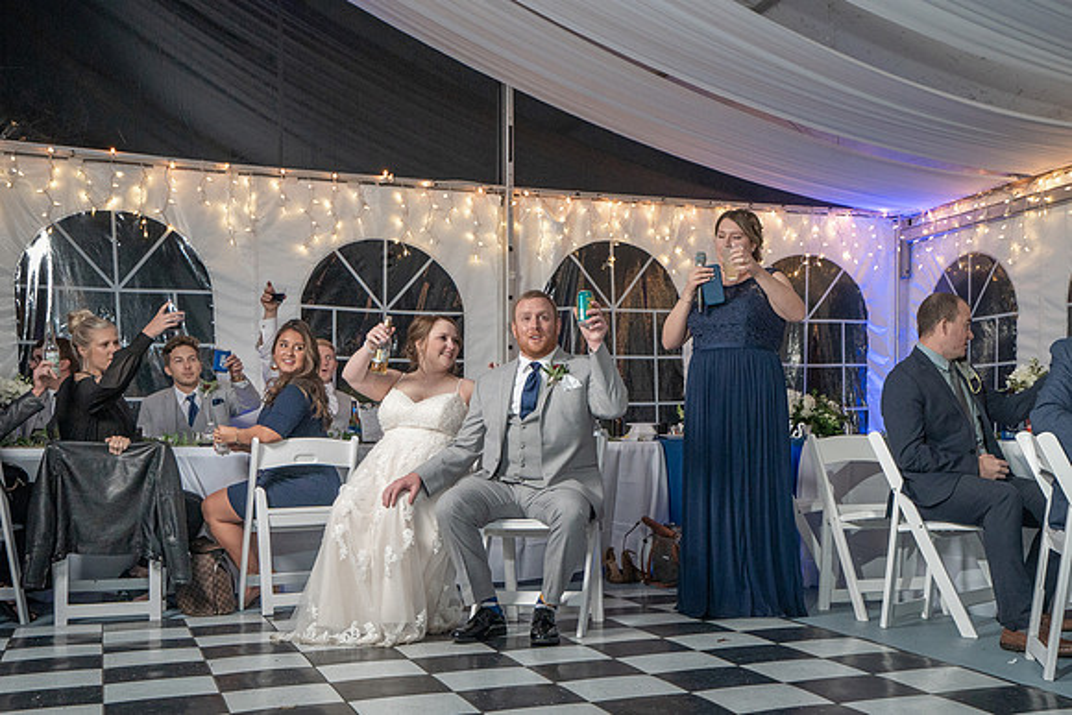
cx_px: 669
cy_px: 446
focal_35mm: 44
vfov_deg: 30.2
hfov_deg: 43.8
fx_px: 1321
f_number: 5.6
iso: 2000
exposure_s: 1/250
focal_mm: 35
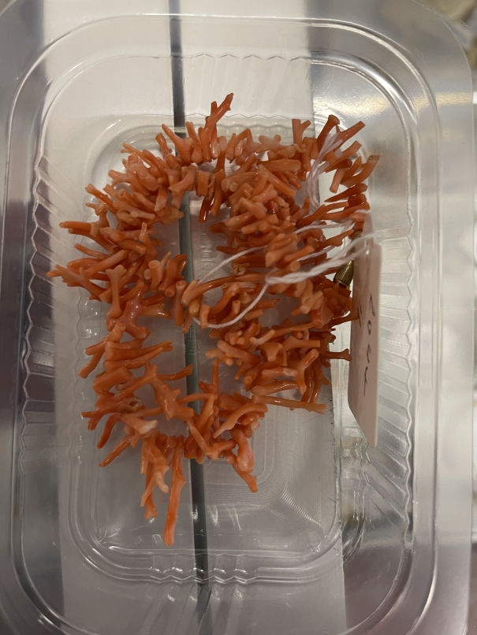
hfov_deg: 53.1
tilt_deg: -87.4
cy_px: 318
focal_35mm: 26
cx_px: 238
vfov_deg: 67.3
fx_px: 477
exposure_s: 1/50
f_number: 1.6
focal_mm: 5.1
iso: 100
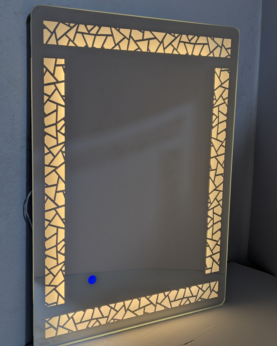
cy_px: 175
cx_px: 139
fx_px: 512
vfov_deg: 37.3
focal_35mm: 50
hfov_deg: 30.3
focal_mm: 6.81
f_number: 1.85
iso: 42
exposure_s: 1/200
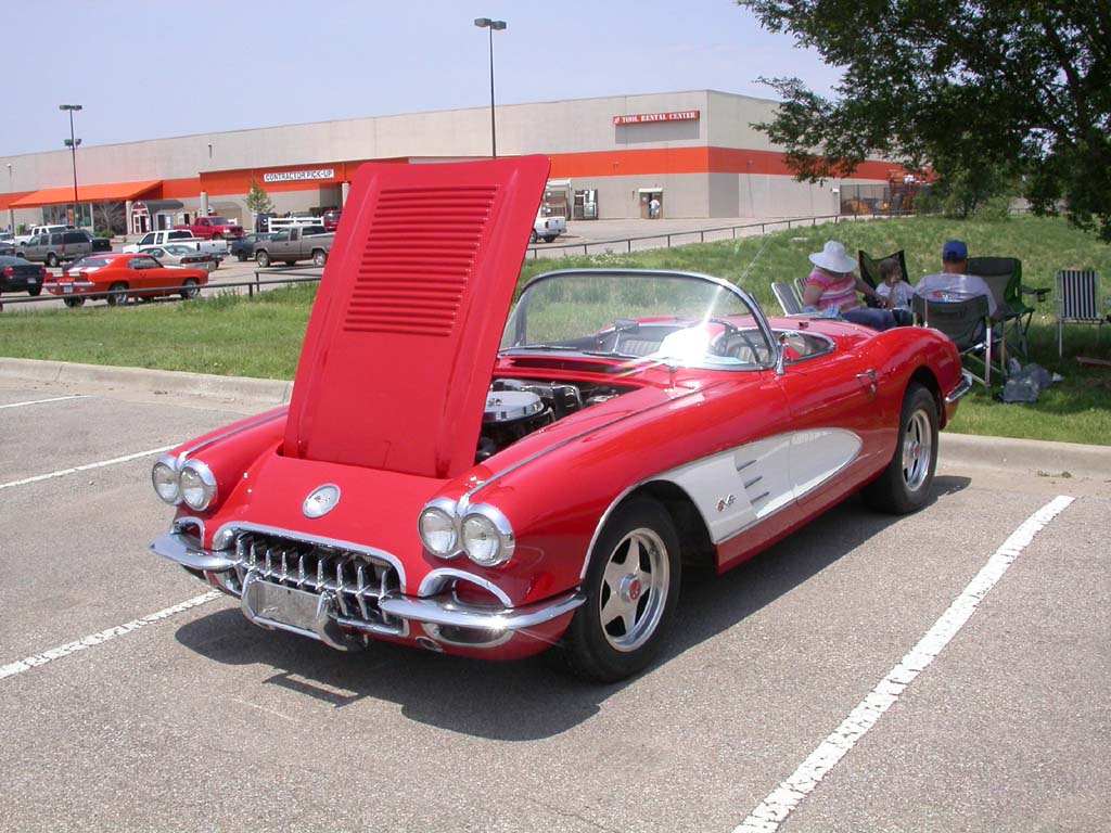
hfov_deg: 49.0
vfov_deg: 37.7
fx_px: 1220
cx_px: 556
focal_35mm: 38
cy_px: 416
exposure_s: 1/344
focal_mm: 7.85
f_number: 7.5
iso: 100
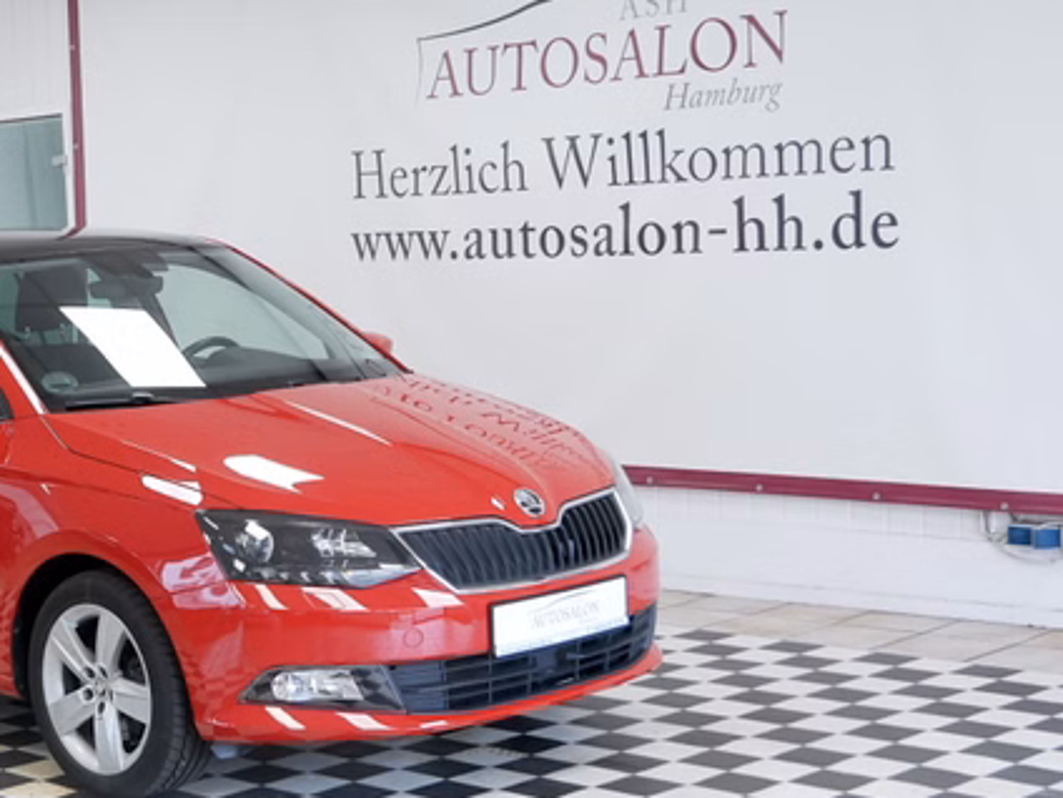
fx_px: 2088
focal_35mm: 68
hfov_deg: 27.7
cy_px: 429
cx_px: 145
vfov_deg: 21.6
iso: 640
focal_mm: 18
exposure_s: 1/60
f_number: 3.9
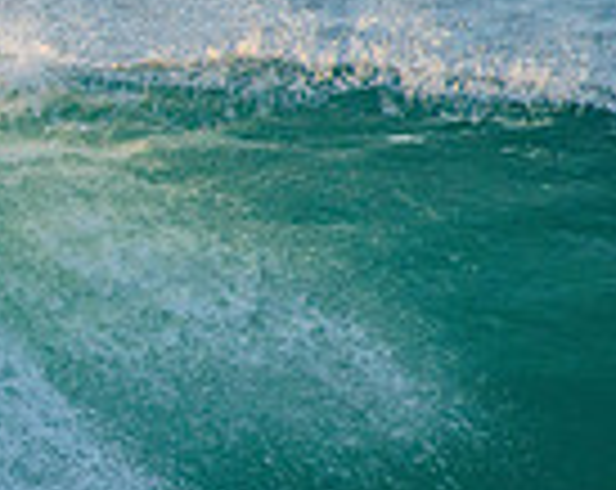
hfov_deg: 1.0
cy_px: 124
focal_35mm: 1993
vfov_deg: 0.8
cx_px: -526
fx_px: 36257
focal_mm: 500
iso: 640
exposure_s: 1/1250
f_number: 5.6
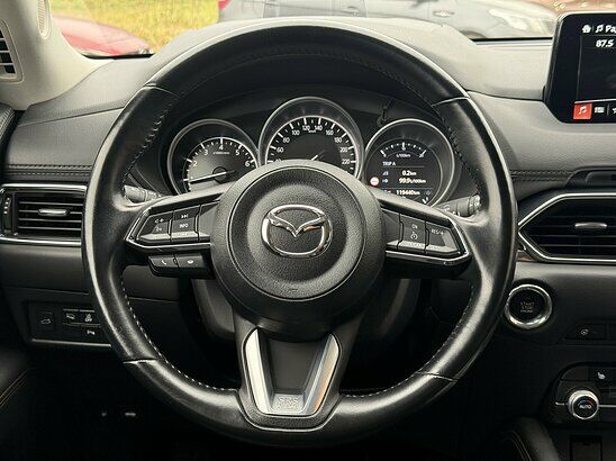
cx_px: 308
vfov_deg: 30.2
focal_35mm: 48
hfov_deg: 39.7
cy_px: 230
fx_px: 853
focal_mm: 6.76
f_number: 1.78
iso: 160
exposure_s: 1/61
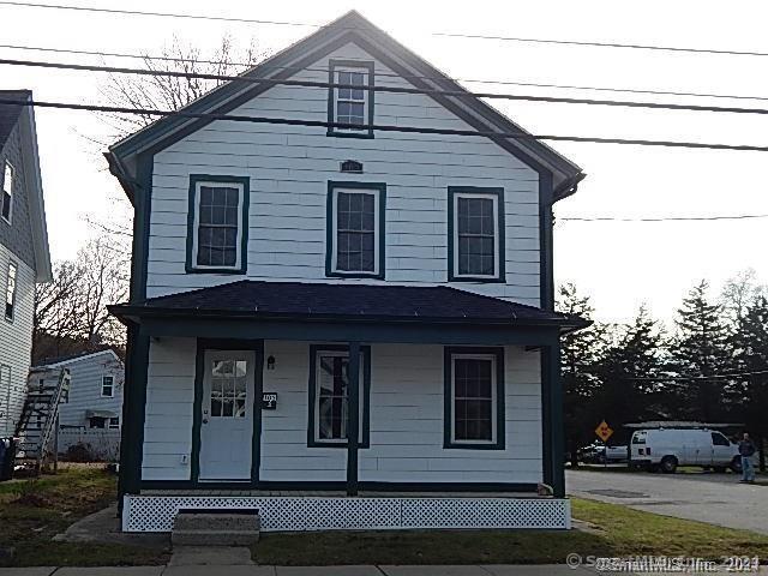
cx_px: 384
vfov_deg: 33.6
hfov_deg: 43.9
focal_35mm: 43
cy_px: 288
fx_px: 954
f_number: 3.6
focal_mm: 7.7
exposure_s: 1/1000
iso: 125
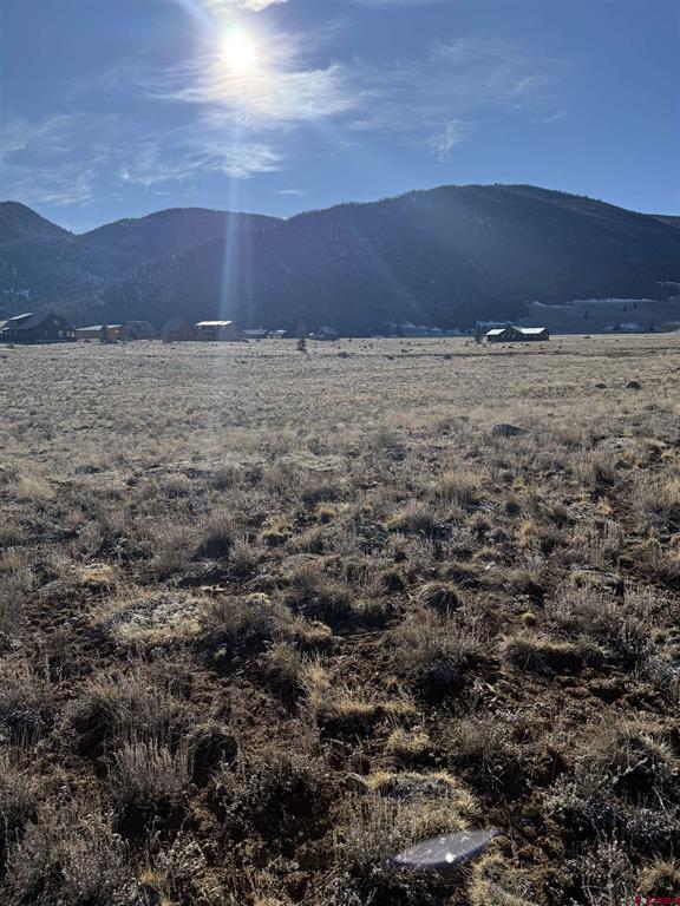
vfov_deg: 71.6
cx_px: 340
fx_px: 629
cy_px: 453
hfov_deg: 56.8
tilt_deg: -7.6
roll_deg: +0.4
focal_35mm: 24
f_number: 1.78
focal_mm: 6.76
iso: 125
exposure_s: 1/8130
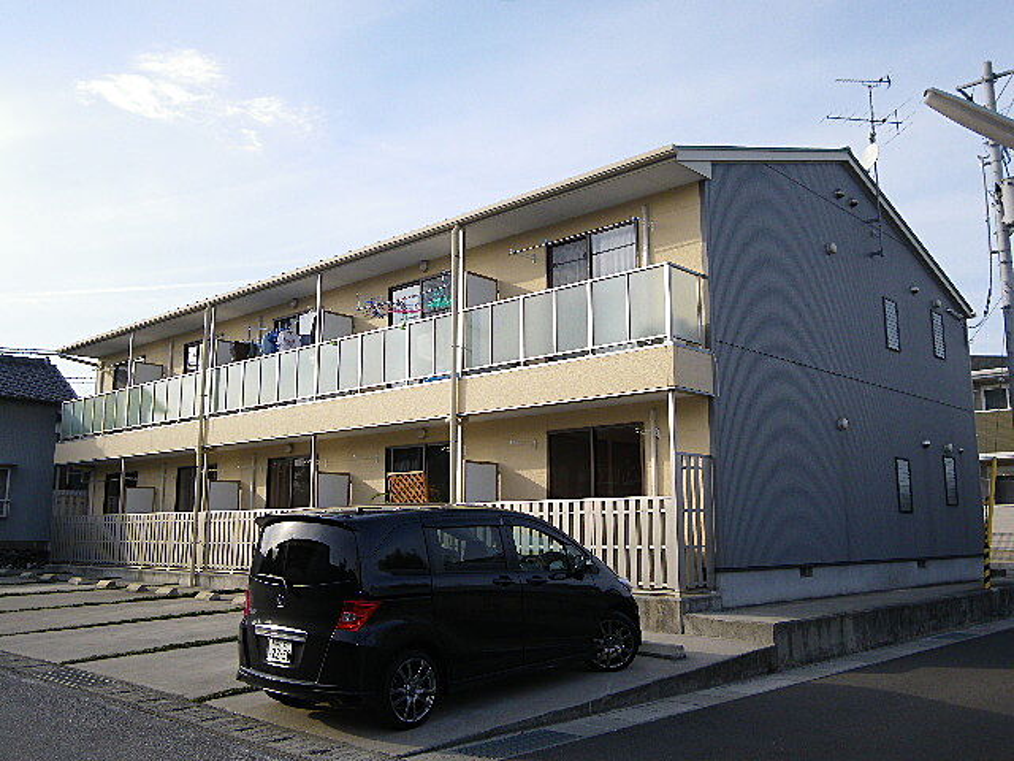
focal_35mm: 33
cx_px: 507
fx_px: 967
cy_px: 380
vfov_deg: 42.9
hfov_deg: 55.4
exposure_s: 1/640
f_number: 2.8
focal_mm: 5.8
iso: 80
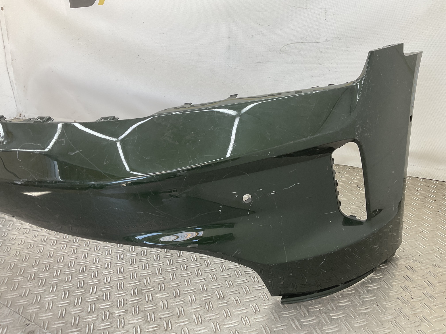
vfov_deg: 48.2
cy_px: 167
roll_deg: +0.4
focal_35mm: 29
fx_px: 374
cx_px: 223
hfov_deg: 61.7
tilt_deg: -21.1
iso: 20
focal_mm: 3
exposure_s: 1/100
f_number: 1.8
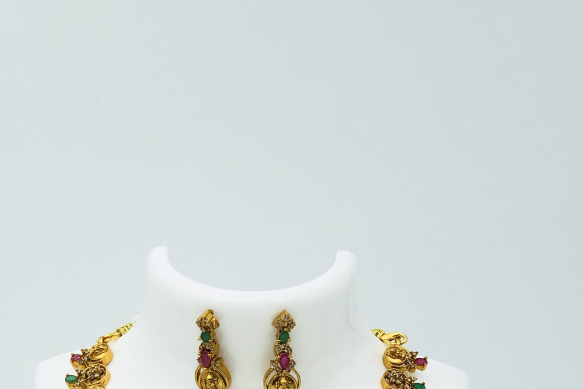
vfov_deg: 12.2
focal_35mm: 109
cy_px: 522
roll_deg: -1.5
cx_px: 267
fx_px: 1765
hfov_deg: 18.7
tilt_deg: -18.2
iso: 16
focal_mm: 6
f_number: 2.4
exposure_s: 1/151
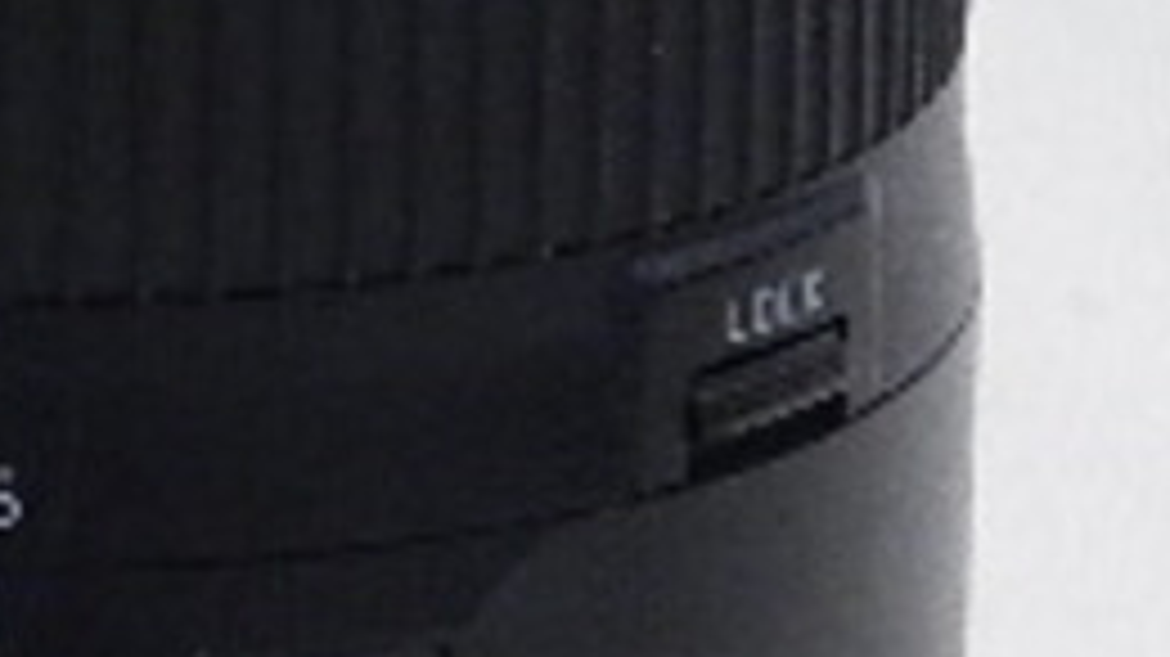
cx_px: -14
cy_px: 459
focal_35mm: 422
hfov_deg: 5.1
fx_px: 13087
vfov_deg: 2.9
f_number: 4.4
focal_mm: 14.9
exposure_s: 1/60
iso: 800
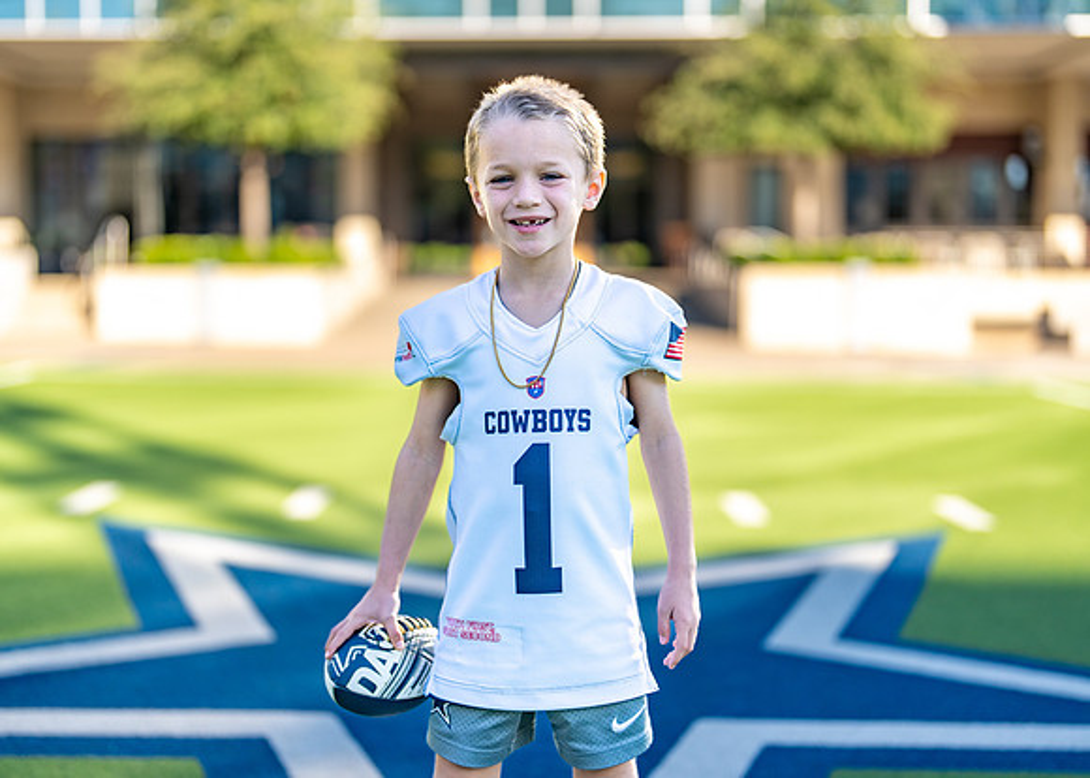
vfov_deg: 26.2
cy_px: 378
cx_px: 519
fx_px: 1669
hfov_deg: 36.2
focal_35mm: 54
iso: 100
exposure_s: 1/3200
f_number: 1.2
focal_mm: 50
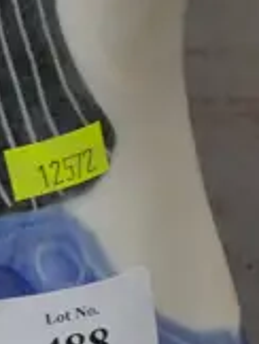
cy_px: 102
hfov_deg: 5.9
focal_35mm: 253
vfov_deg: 7.8
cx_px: 94
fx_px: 2517
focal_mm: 20
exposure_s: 1/60
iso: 250
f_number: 4.4
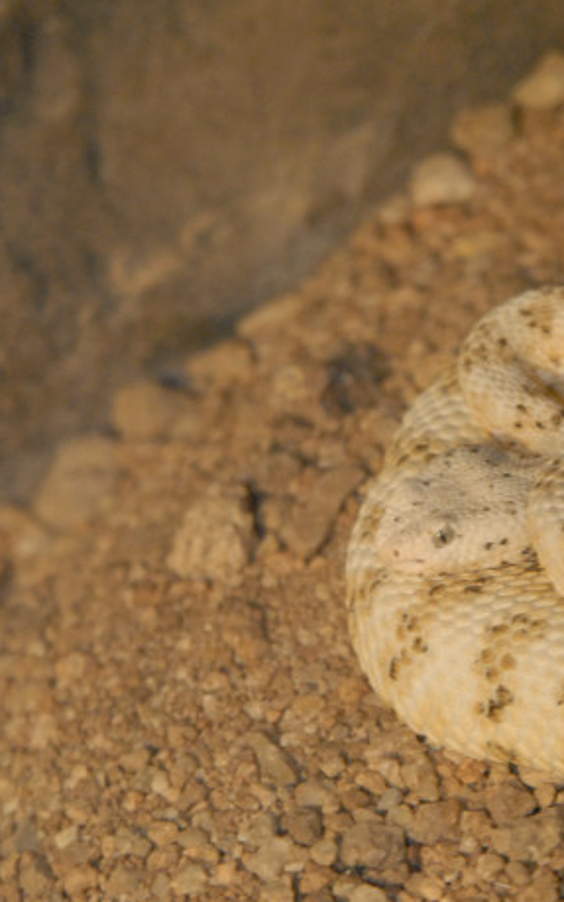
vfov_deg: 15.8
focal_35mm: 132
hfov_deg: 9.9
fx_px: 3245
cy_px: 401
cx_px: 356
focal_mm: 66
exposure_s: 1/30
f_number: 5.6
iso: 1600
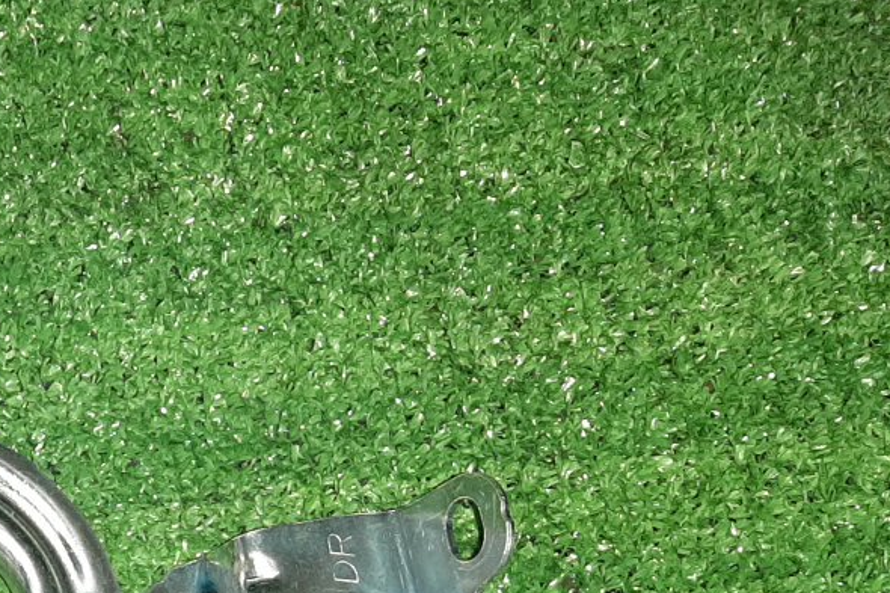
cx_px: -192
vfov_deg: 19.3
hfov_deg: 26.8
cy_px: 739
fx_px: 1631
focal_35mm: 66
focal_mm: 3.93
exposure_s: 1/25
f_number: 1.7
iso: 217
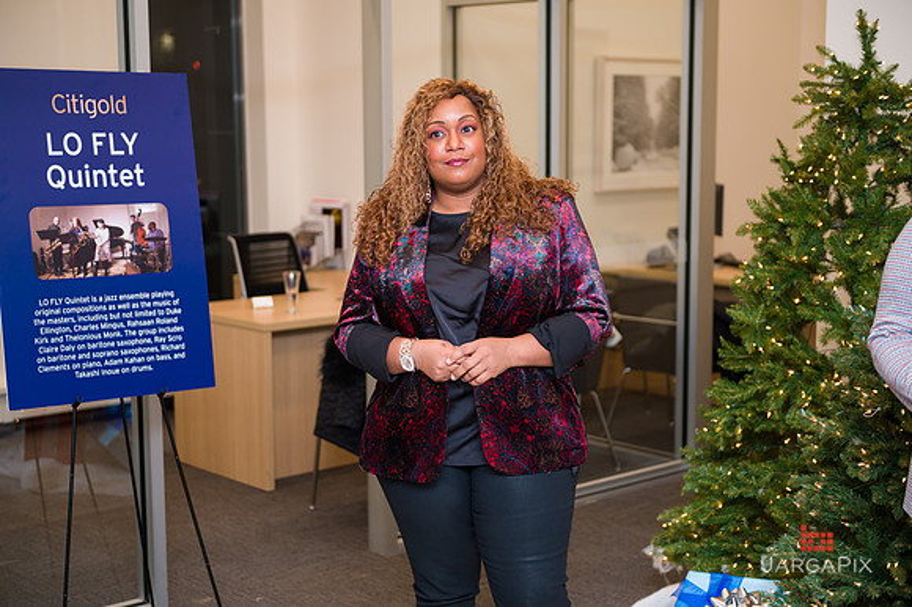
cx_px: 456
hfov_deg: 35.7
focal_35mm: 56
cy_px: 304
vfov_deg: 24.2
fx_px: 1418
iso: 400
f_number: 3.2
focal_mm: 56
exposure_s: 1/200
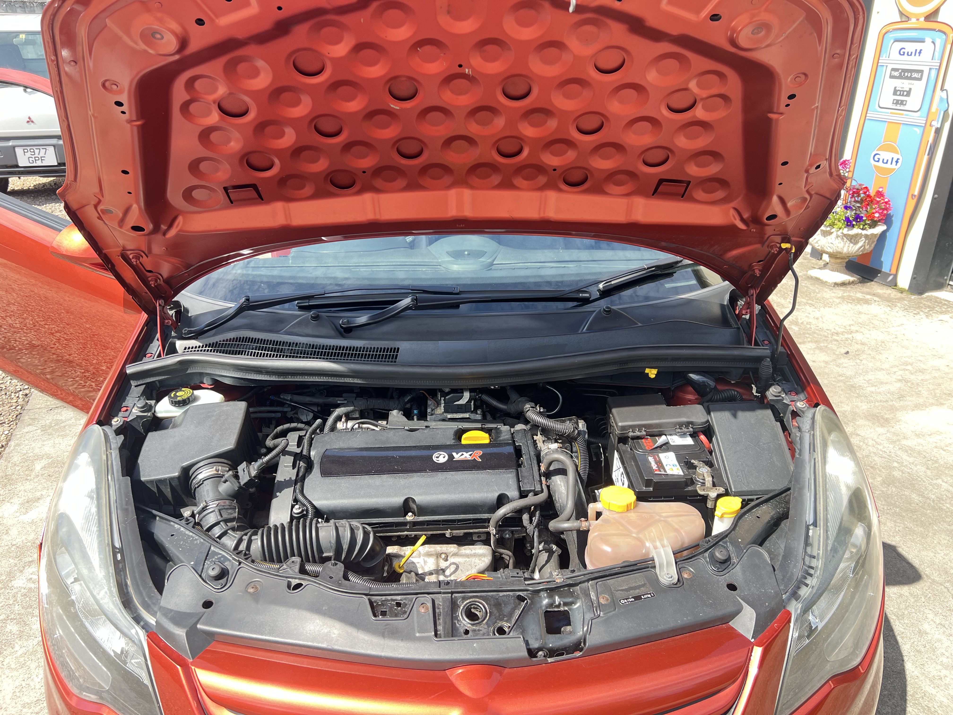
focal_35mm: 26
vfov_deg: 53.1
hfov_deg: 67.3
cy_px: 358
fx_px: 716
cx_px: 476
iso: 50
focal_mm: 5.7
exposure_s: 1/355
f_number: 1.5
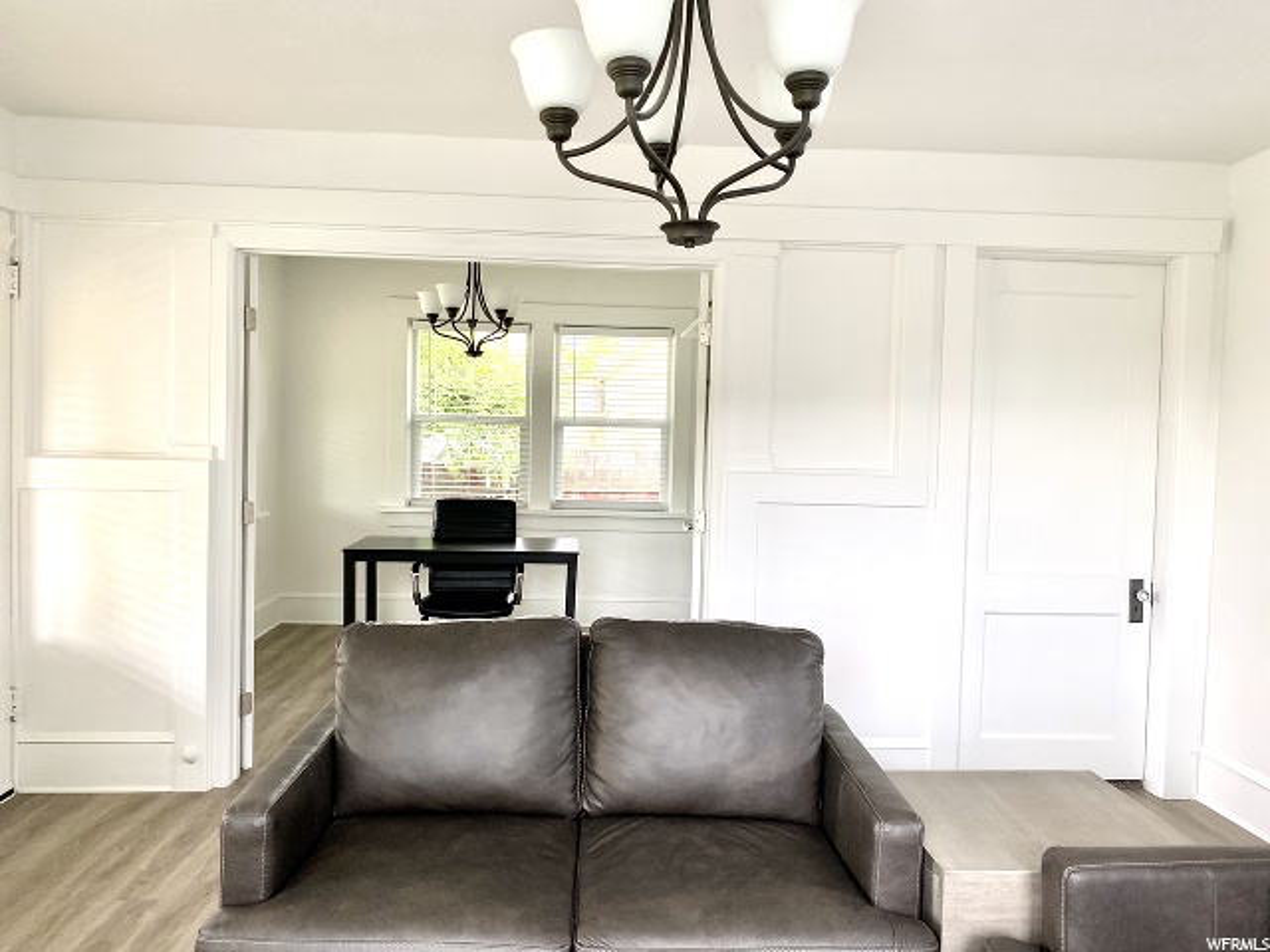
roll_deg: -1.4
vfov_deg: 53.1
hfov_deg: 67.3
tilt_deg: -2.7
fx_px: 954
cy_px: 476
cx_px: 635
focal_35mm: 26
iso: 200
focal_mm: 4.25
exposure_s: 1/60
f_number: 1.8
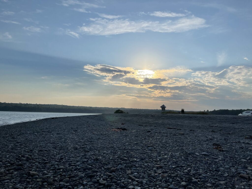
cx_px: 126
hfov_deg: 67.3
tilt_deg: +5.7
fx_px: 189
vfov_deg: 53.1
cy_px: 94
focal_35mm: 26
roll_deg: -1.6
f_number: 1.6
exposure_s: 1/10000
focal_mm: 5.1
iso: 32
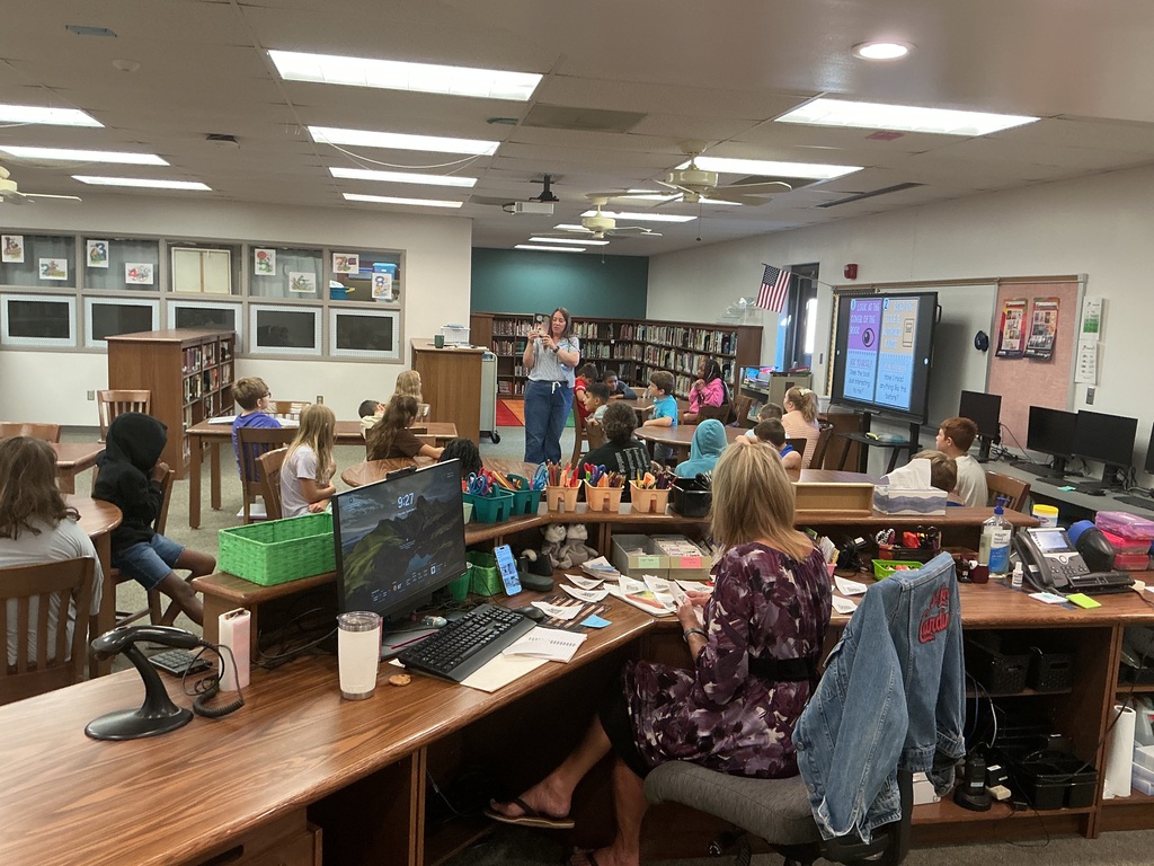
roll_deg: -2.7
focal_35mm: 29
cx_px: 577
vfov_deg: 48.2
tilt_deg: -6.7
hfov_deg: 61.7
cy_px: 433
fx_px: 967
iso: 160
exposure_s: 1/60
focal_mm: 3
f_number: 1.8
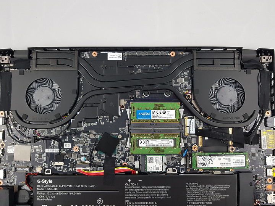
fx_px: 207
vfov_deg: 53.1
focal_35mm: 26
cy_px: 103
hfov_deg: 67.3
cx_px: 138
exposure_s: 1/120
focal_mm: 4.3
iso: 64
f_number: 1.7
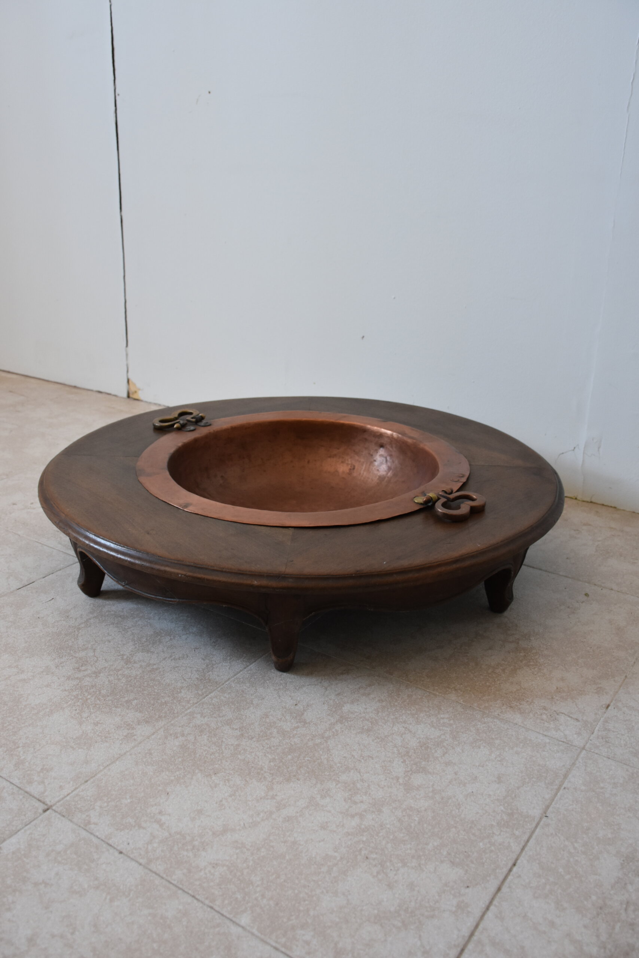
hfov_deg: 40.0
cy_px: 479
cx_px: 320
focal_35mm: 33
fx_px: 878
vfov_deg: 57.2
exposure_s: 1/80
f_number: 4.5
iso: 800
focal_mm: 22
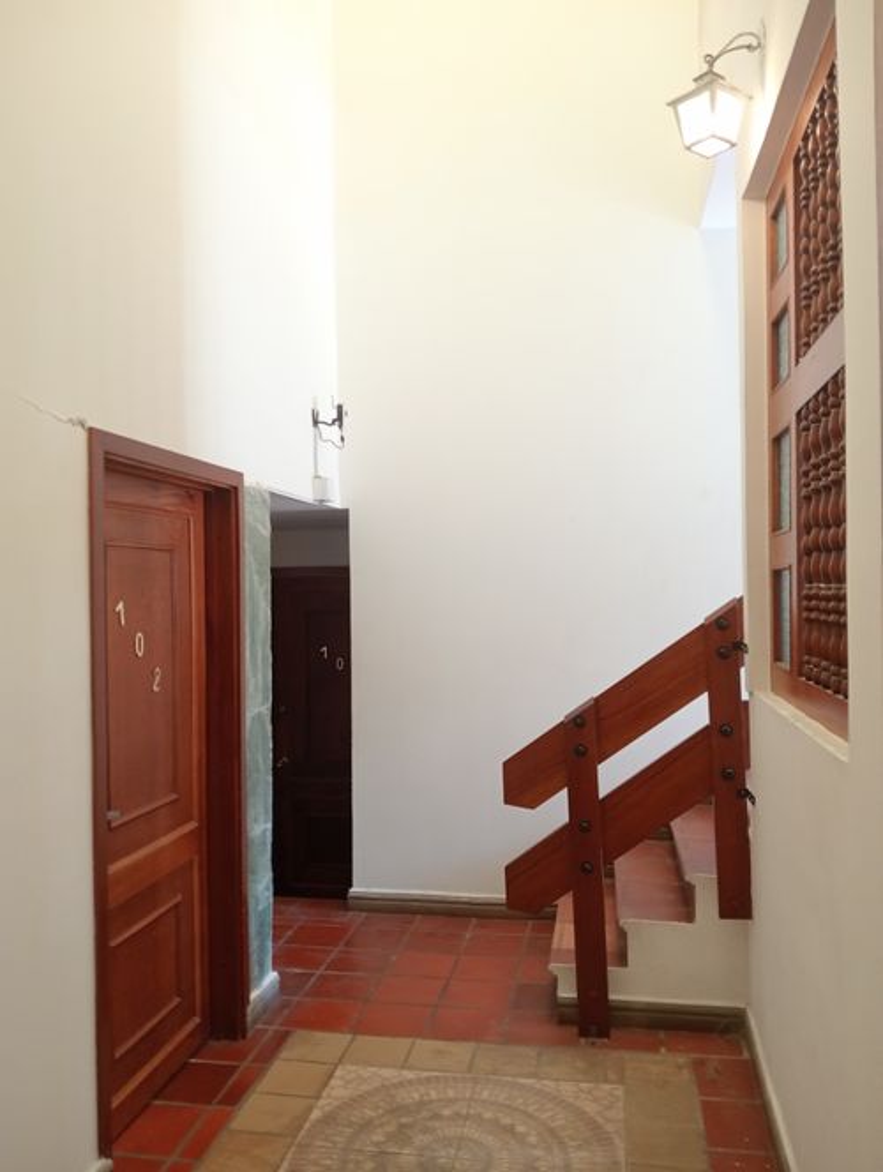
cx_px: 442
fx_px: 950
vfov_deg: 63.4
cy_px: 586
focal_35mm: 28
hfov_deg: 49.9
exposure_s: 1/33.3
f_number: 1.8
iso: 326
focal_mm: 3.98
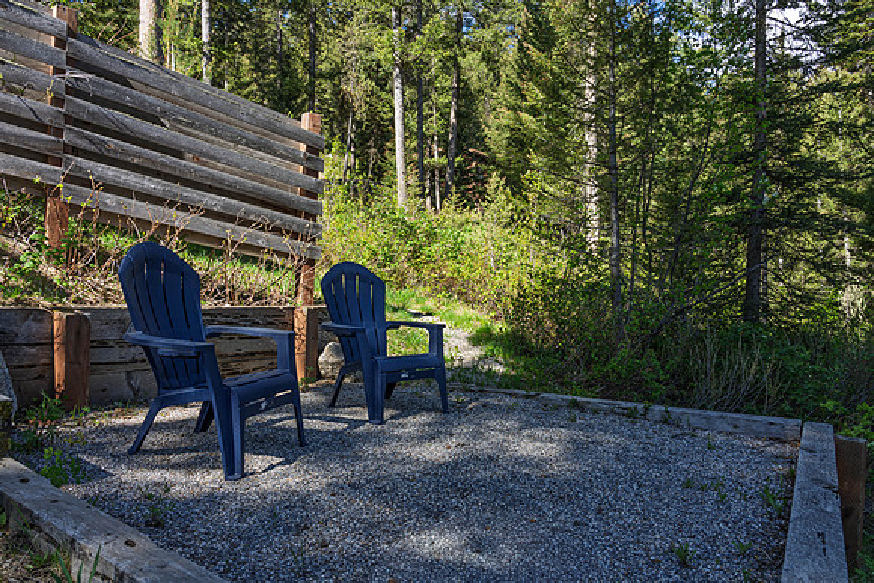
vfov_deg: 51.6
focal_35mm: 25
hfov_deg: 71.8
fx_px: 603
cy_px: 292
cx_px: 437
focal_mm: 24
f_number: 13
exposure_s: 1/80
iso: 400
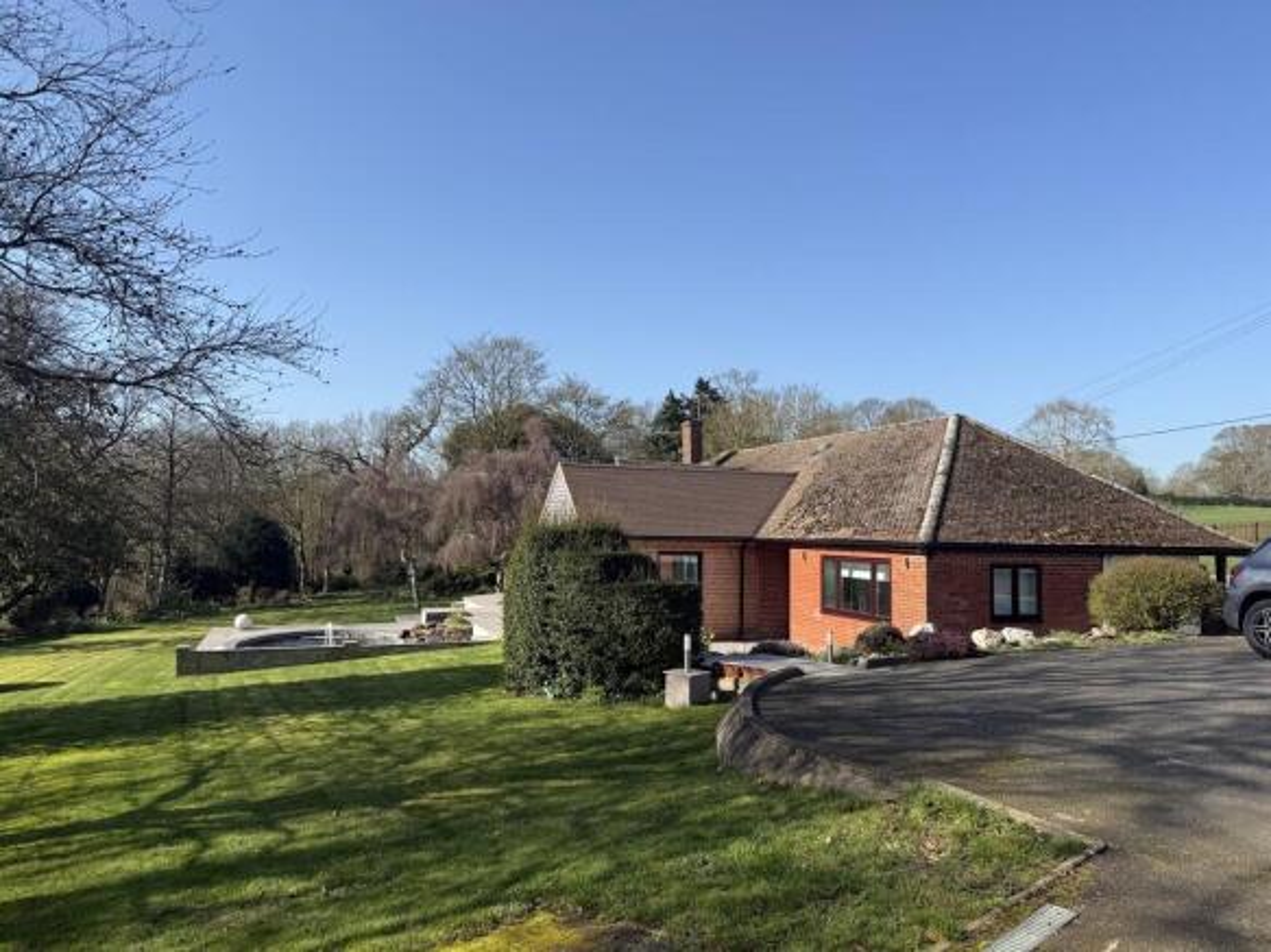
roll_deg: -1.2
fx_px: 881
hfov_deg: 71.6
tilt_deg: +3.8
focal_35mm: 24
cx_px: 636
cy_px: 476
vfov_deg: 56.8
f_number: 1.78
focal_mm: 6.76
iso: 80
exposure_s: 1/3584
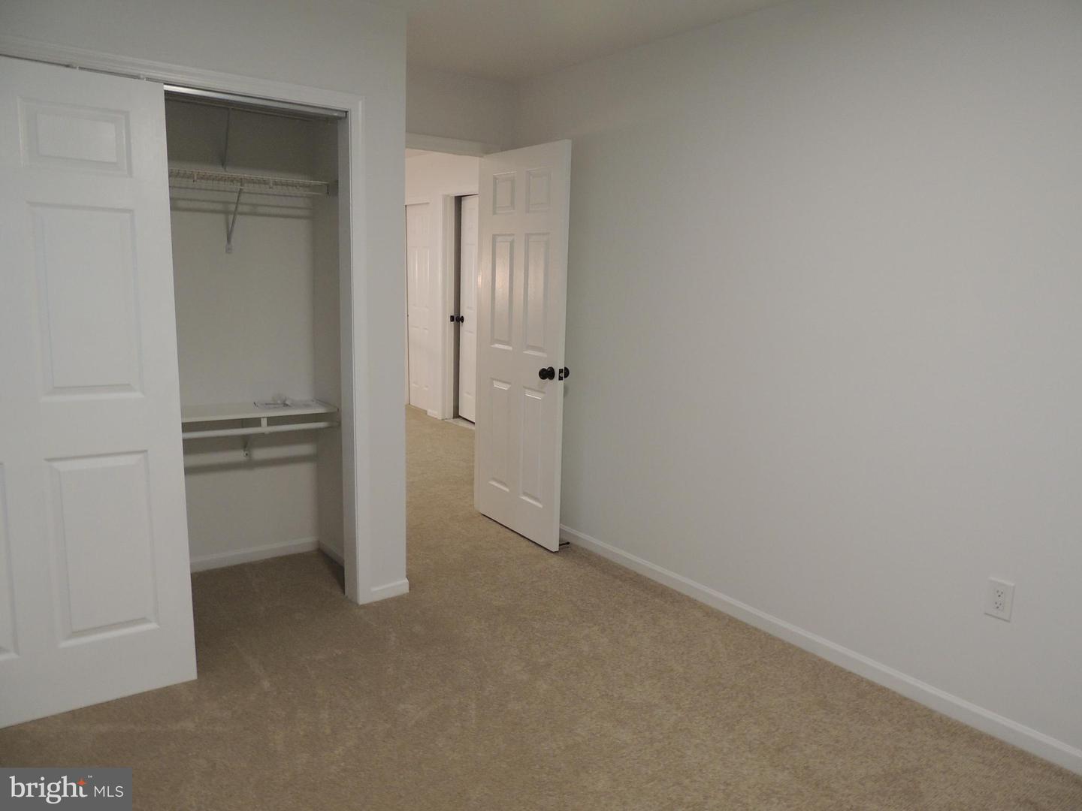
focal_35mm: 24
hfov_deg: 71.6
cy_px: 406
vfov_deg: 56.8
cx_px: 541
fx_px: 750
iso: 220
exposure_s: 1/30
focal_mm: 4.3
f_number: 3
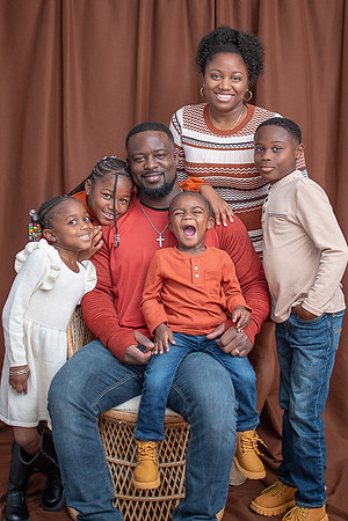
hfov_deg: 26.0
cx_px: 174
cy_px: 260
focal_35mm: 52
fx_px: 754
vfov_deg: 38.2
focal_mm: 35
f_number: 2
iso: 800
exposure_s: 1/160
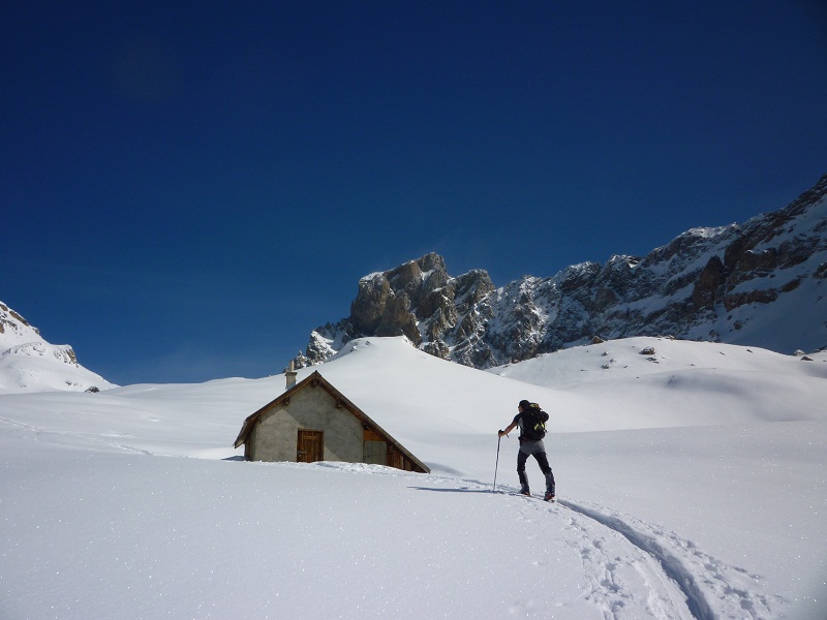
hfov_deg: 61.7
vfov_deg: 48.2
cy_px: 310
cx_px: 414
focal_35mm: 29
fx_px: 693
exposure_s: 1/800
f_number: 7.1
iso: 80
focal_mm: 5.2
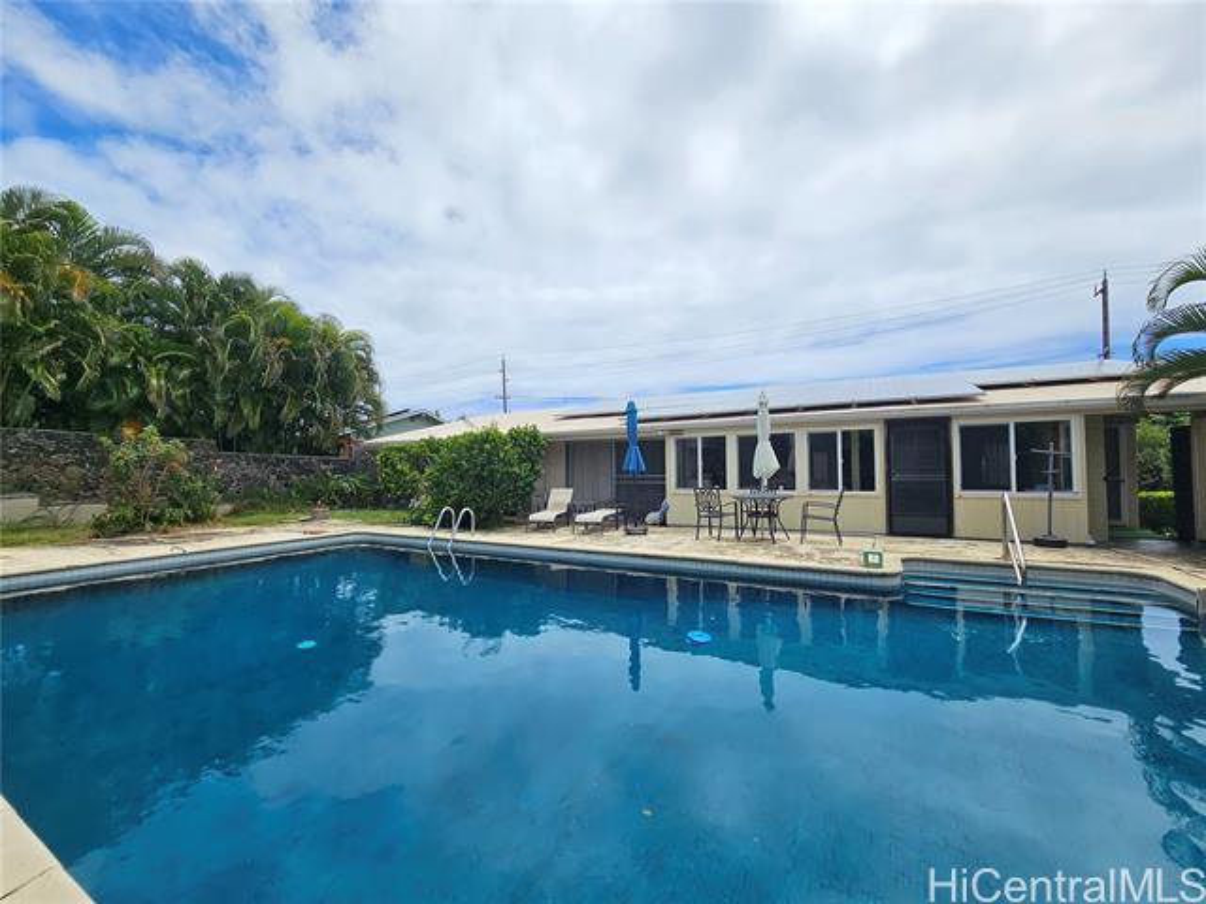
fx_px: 453
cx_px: 603
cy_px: 452
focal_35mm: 13
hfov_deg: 106.2
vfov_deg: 89.9
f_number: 2.2
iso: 50
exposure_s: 1/4187
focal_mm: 2.2
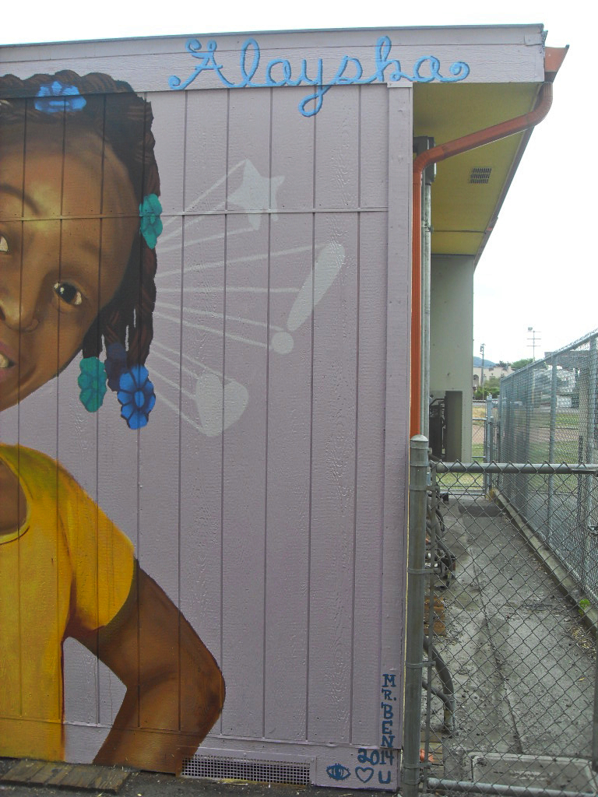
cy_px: 398
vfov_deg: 54.0
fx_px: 783
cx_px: 299
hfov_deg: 41.8
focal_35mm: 34
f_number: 2.8
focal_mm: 6.3
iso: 80
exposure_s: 1/250
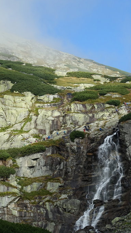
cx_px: 43
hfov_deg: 10.9
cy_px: 116
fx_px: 685
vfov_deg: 19.3
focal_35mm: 111
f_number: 5.6
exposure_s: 1/320
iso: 125
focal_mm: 25.7
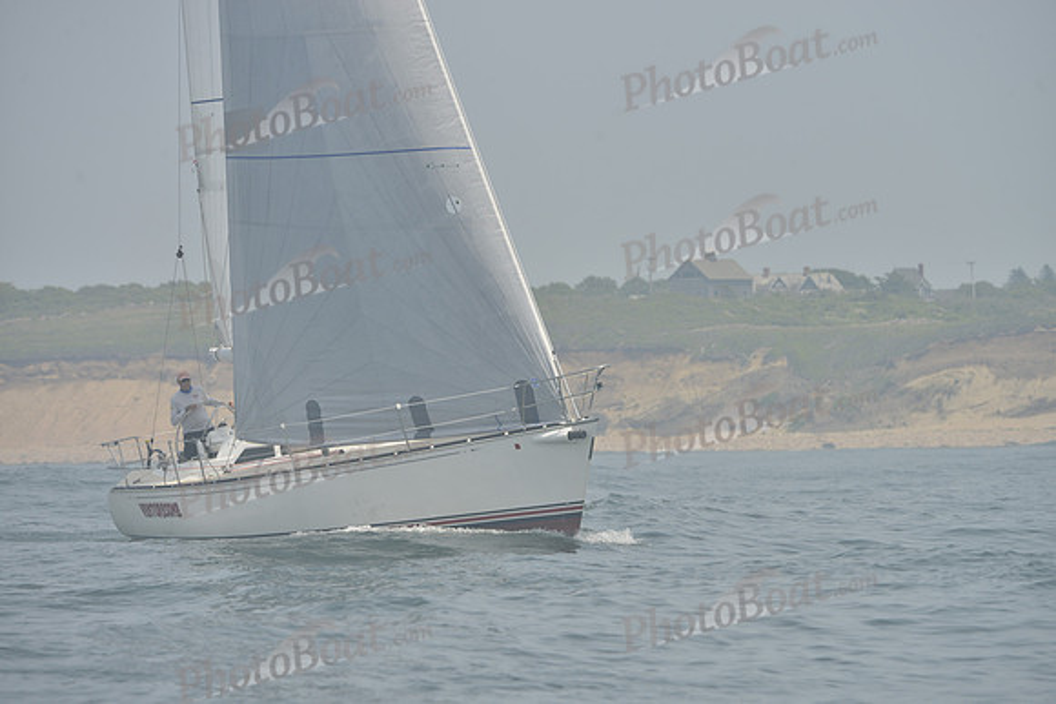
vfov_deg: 6.2
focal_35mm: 220
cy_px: 352
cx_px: 528
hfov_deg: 9.4
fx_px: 6455
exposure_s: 1/1000
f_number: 8
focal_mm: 220
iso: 280
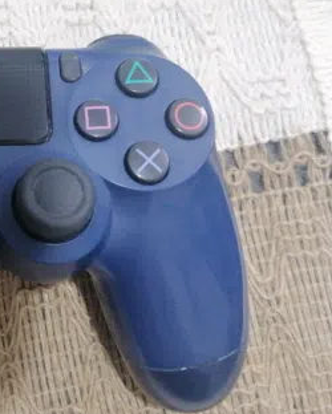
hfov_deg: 27.6
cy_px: 175
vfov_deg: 35.9
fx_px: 638
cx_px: 4
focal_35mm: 52
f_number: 1.8
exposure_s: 1/100
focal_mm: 5.4
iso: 800
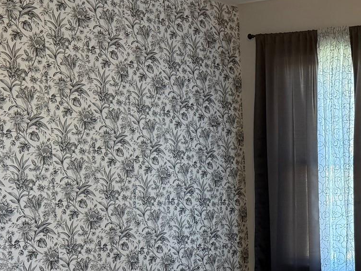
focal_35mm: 65
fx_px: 678
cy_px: 217
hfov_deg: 28.3
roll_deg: +1.2
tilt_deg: -5.4
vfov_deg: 22.3
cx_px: 345
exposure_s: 1/60
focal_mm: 6.76
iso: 200
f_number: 1.78
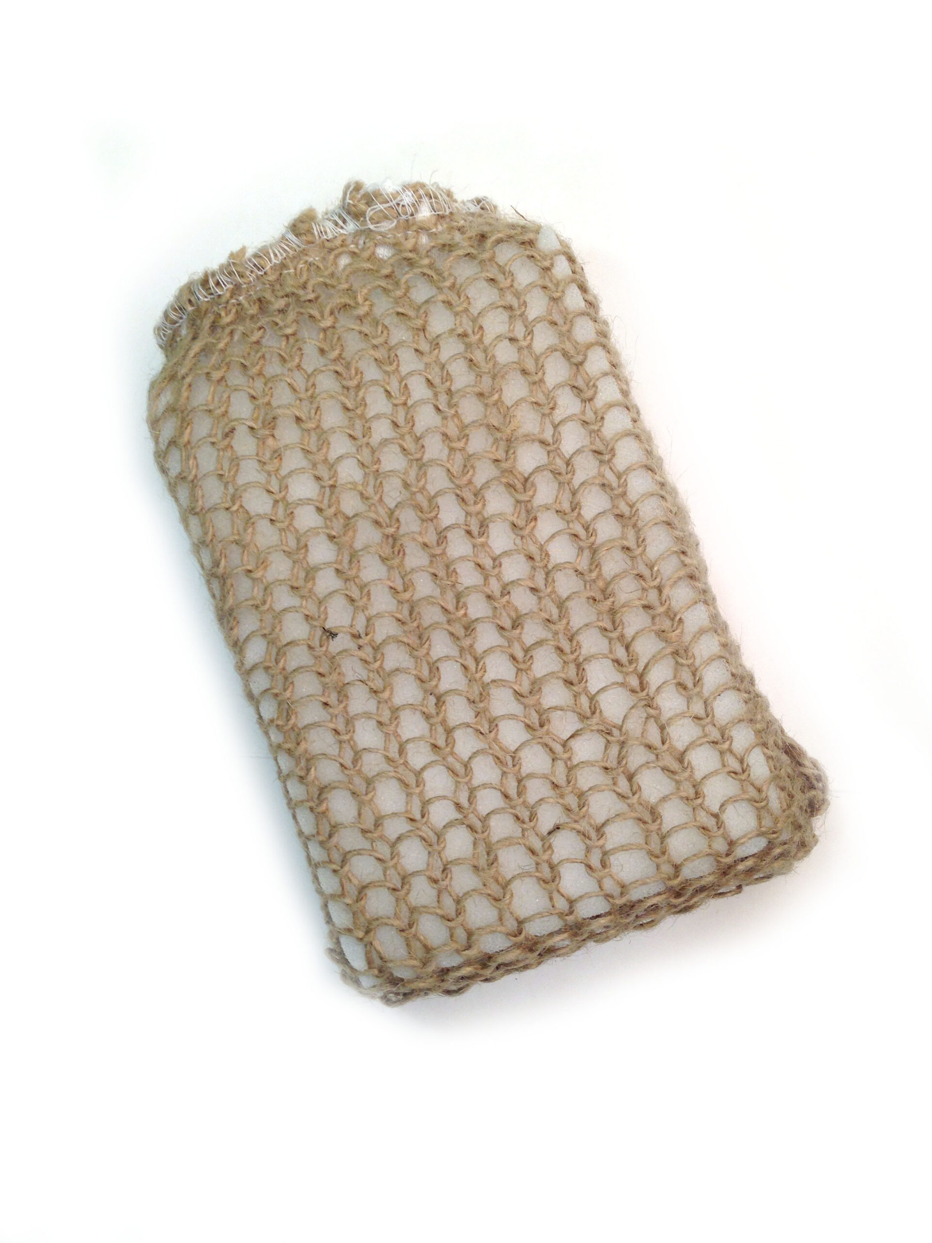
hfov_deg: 42.9
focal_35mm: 33
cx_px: 466
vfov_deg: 55.4
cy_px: 622
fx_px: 1185
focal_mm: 4.12
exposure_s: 1/30
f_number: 2.4
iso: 50
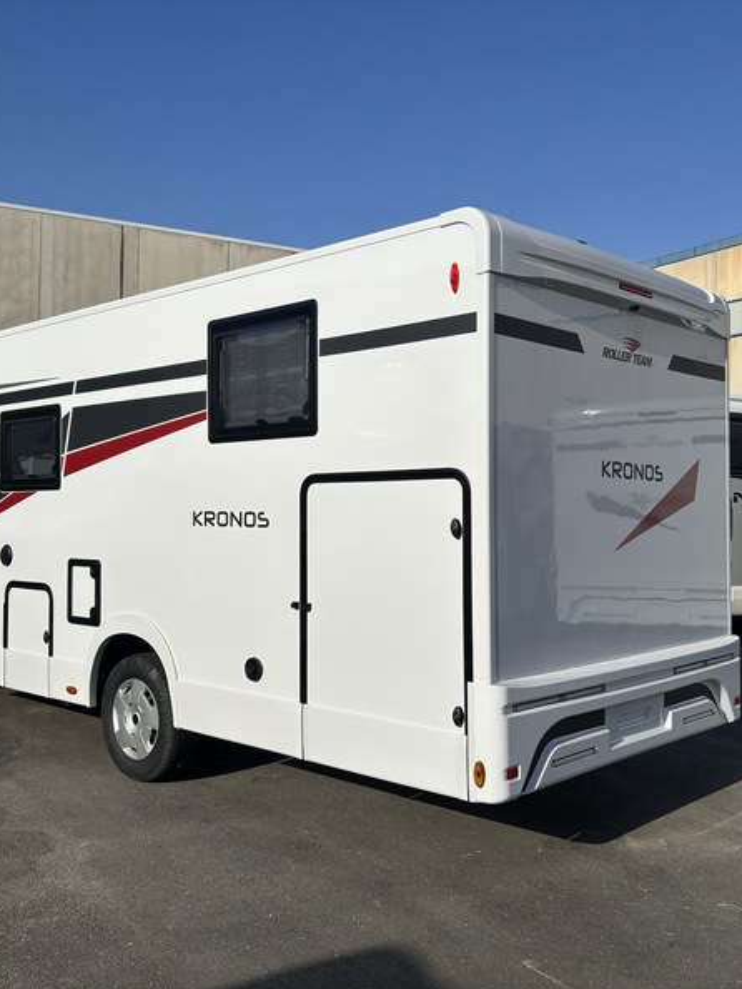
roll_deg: -1.5
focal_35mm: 35
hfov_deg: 40.6
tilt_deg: +1.1
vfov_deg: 52.6
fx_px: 1000
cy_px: 494
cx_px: 308
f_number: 1.6
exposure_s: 1/6711
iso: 50
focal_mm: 5.96
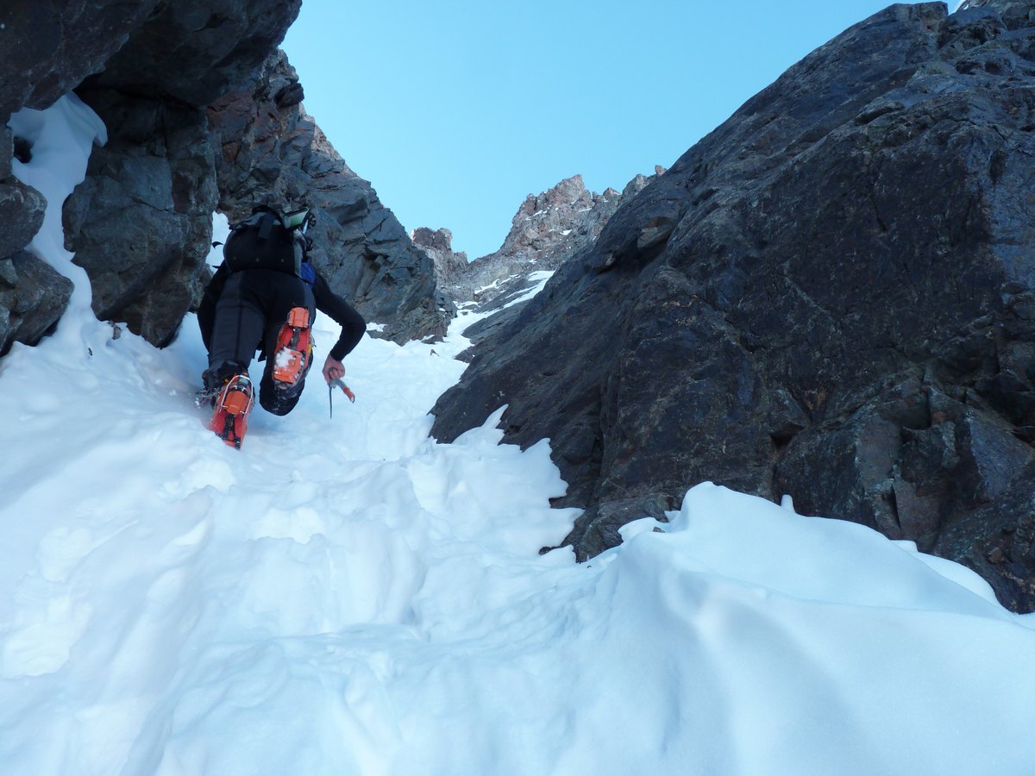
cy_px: 388
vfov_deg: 51.4
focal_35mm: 27
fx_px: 807
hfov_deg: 65.3
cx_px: 518
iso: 100
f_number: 4
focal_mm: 4.8
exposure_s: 1/125
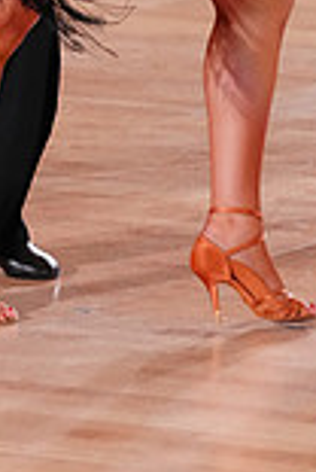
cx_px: 147
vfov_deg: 5.4
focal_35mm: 381
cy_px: -189
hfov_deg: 3.6
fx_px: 4994
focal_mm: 102
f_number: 3.2
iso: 3200
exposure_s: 1/640
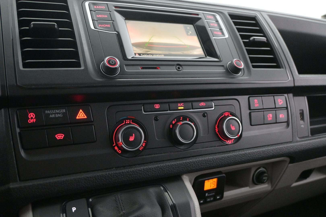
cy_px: 108
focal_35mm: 32
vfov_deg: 41.7
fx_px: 285
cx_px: 163
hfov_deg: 59.5
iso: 3200
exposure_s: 1/30
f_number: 4
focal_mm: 21
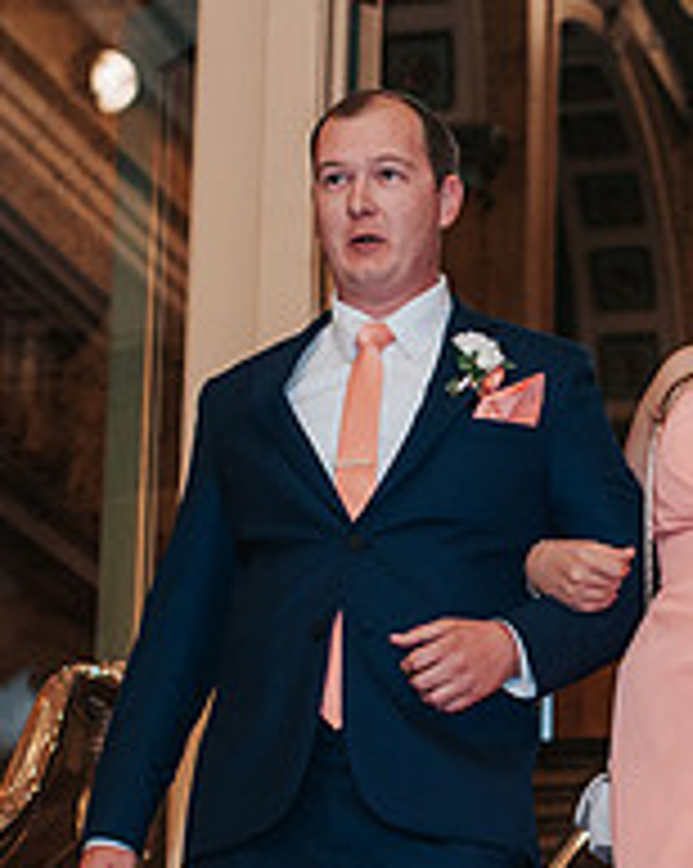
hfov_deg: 9.4
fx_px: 4211
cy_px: 652
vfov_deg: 11.7
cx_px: 587
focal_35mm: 164
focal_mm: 50
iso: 1000
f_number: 3.2
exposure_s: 1/200
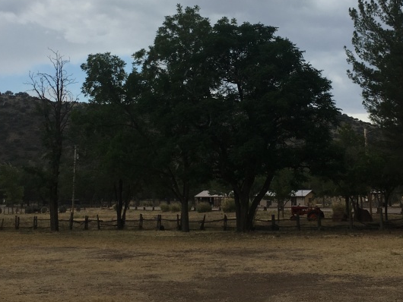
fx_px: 652
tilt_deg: +9.1
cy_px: 101
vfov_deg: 26.0
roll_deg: -0.6
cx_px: 220
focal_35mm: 56
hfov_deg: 34.3
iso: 25
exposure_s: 1/746
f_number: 2.2
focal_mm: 4.15
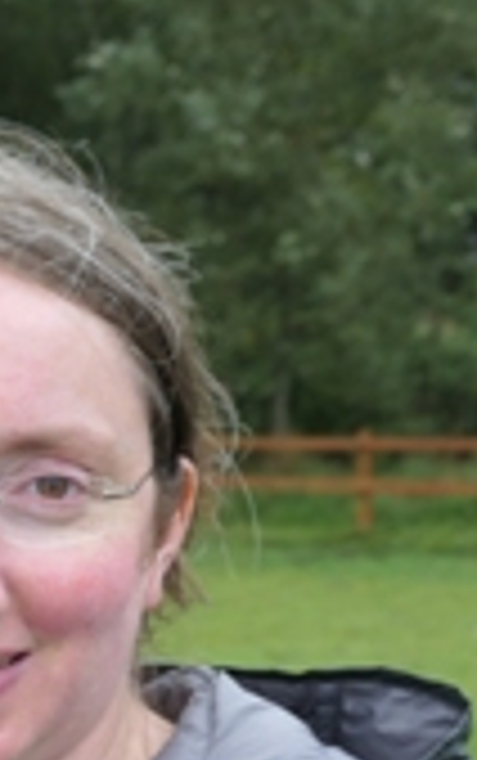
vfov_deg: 15.4
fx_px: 2801
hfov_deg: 9.2
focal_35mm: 135
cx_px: -454
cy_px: 573
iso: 125
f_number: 4.2
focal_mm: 18.2
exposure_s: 1/80
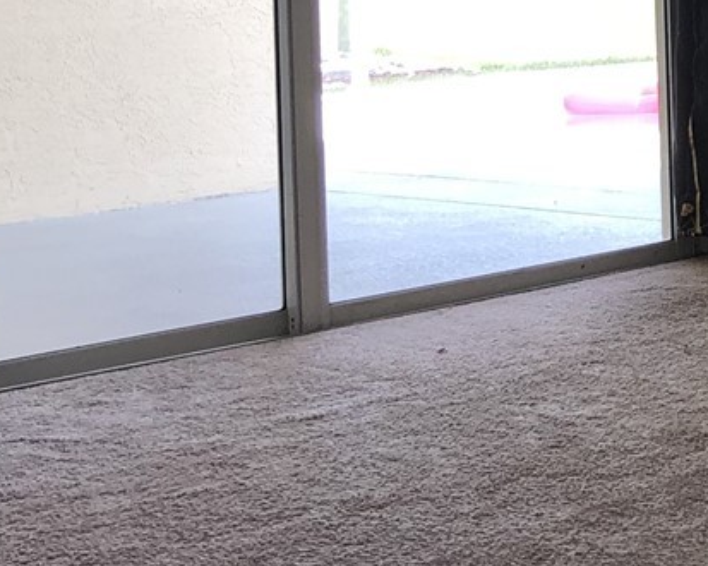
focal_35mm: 106
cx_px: 1047
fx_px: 2220
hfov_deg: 16.6
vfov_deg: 13.8
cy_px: -213
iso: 25
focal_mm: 4
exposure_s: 1/120
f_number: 1.8
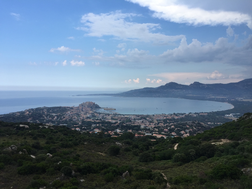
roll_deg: -1.3
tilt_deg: -1.6
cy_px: 94
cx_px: 126
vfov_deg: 48.2
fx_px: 211
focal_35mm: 29
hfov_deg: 61.7
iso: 32
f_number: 2.2
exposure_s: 1/989
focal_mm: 4.15
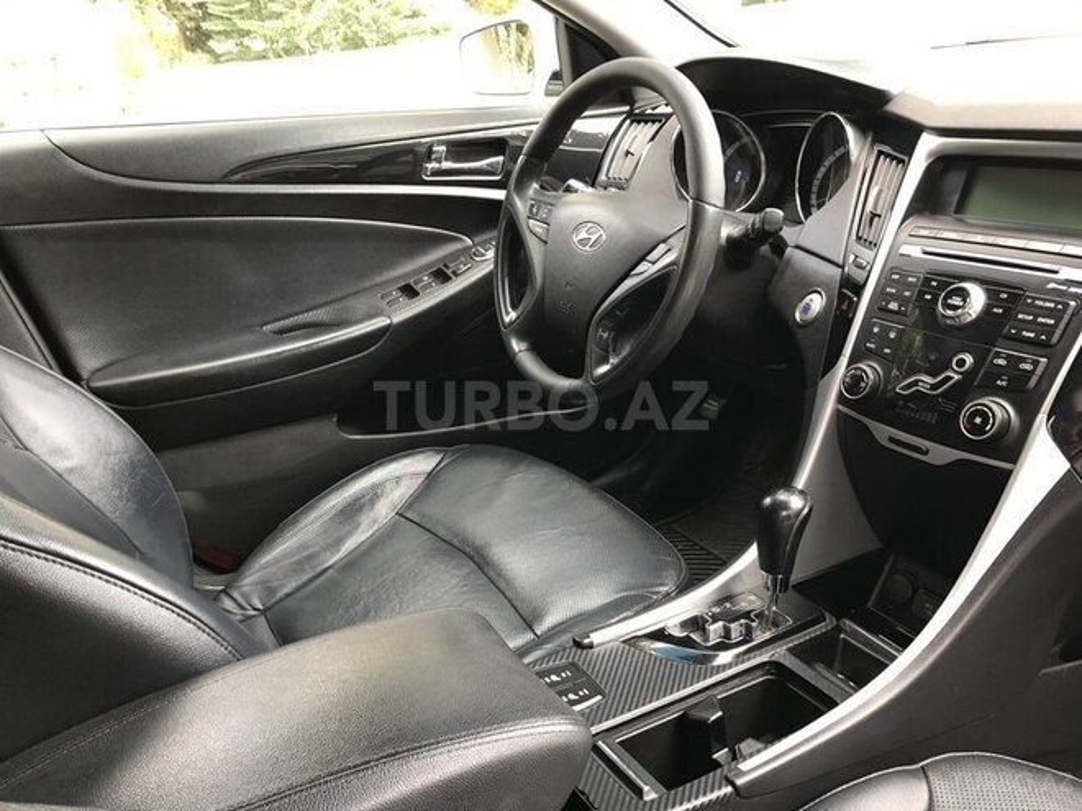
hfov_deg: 63.4
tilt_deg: -23.2
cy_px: 406
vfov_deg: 49.7
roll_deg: +6.9
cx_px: 541
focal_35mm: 28
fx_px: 875
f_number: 1.8
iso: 25
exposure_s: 1/45
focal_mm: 3.99
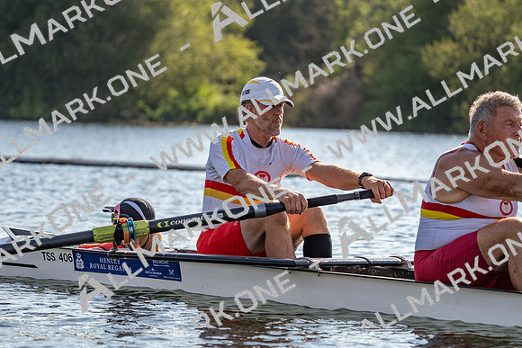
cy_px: 174
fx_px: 2901
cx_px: 261
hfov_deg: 10.3
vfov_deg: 6.9
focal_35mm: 200
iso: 200
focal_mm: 200
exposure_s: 1/1600
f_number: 5.6
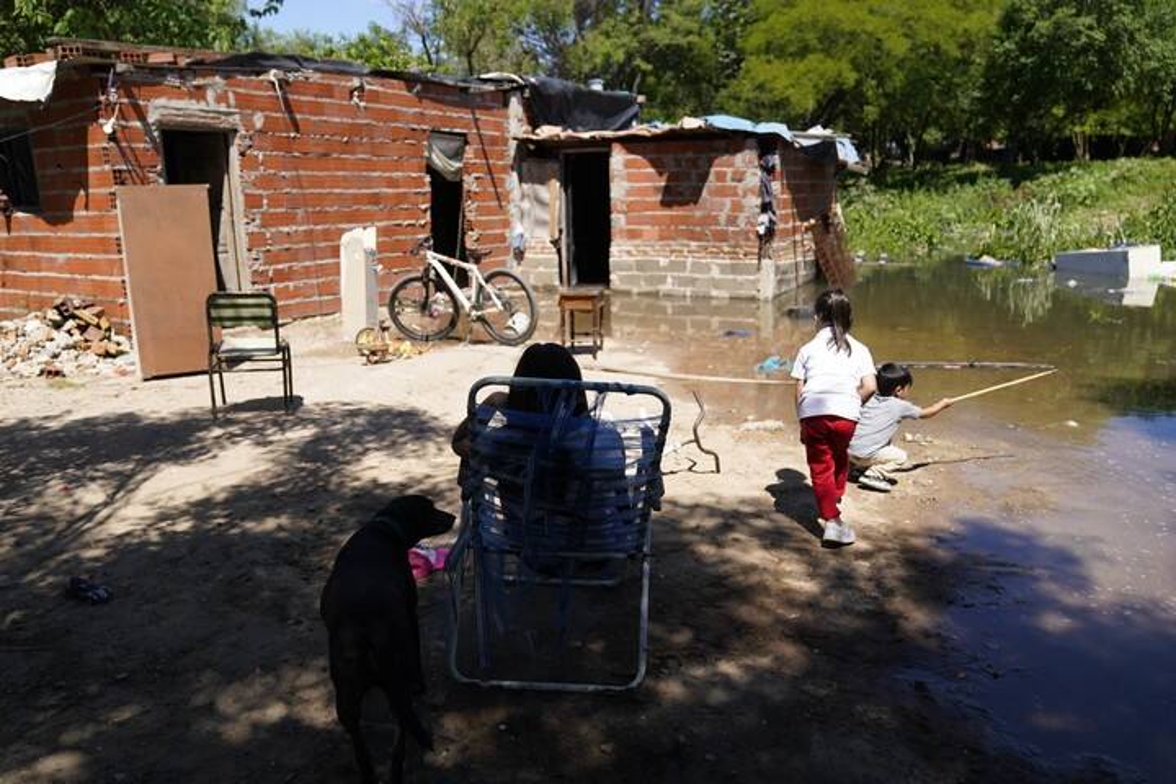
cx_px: 588
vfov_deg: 51.3
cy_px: 392
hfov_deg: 71.5
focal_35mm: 25
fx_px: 817
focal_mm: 25
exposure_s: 1/8000
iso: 640
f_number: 2.8
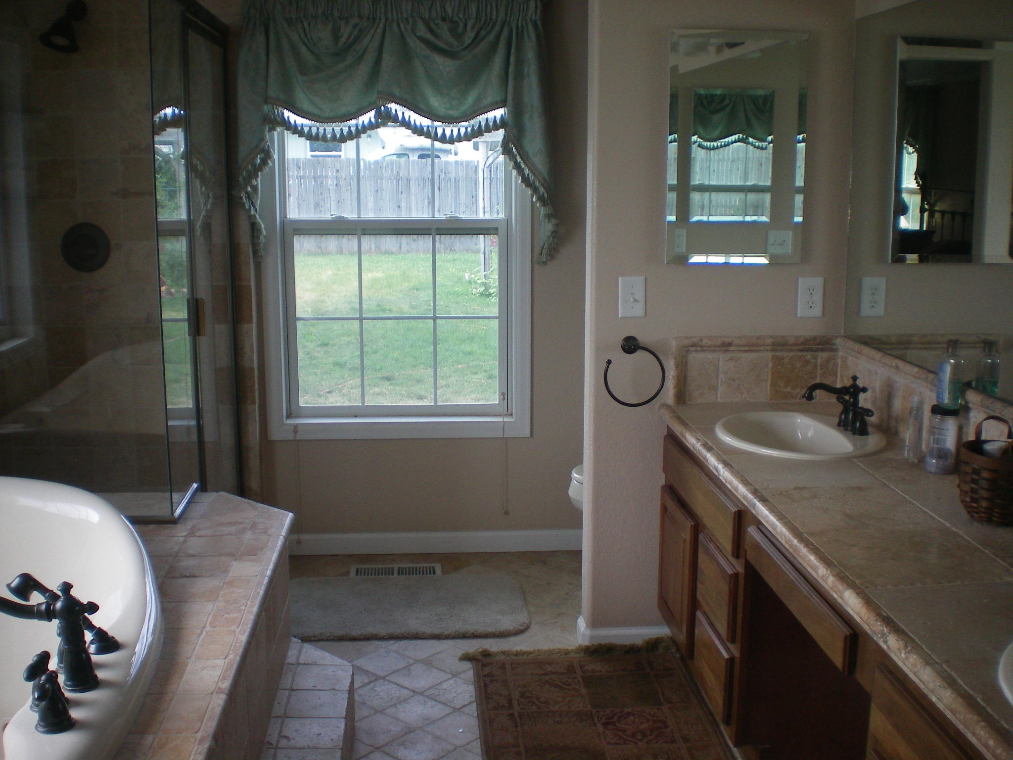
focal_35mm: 38
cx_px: 506
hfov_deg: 49.0
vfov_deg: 37.7
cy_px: 380
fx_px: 1112
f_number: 3.1
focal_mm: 6.3
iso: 64
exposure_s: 1/60
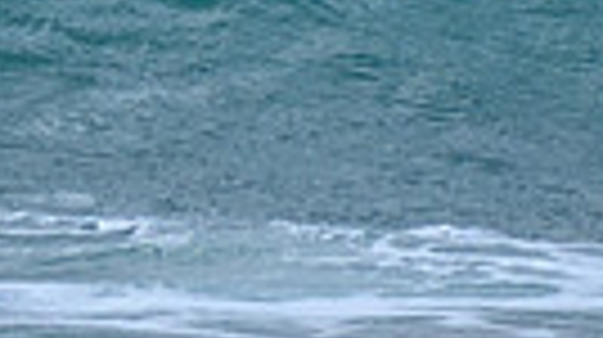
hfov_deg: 0.9
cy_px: -376
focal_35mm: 2504
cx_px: -261
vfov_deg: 0.5
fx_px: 39989
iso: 500
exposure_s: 1/2000
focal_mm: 400
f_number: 7.1
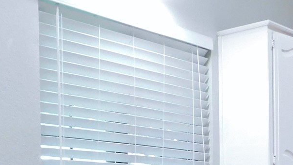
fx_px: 660
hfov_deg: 25.0
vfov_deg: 13.4
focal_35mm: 85
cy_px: 248
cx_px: 134
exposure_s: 1/25
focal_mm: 4
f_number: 3
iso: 400
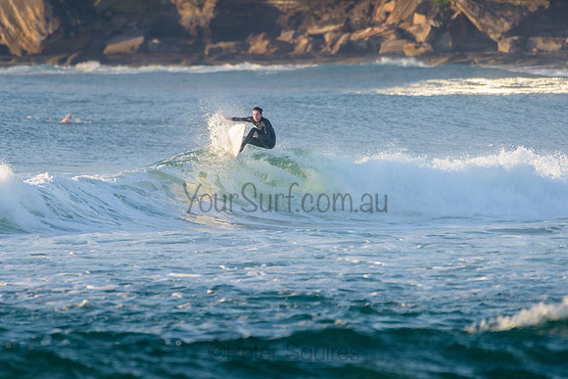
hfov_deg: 3.4
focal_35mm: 613
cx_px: 223
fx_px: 9676
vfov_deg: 2.2
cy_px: 150
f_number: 5.6
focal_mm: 500
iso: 640
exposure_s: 1/2000
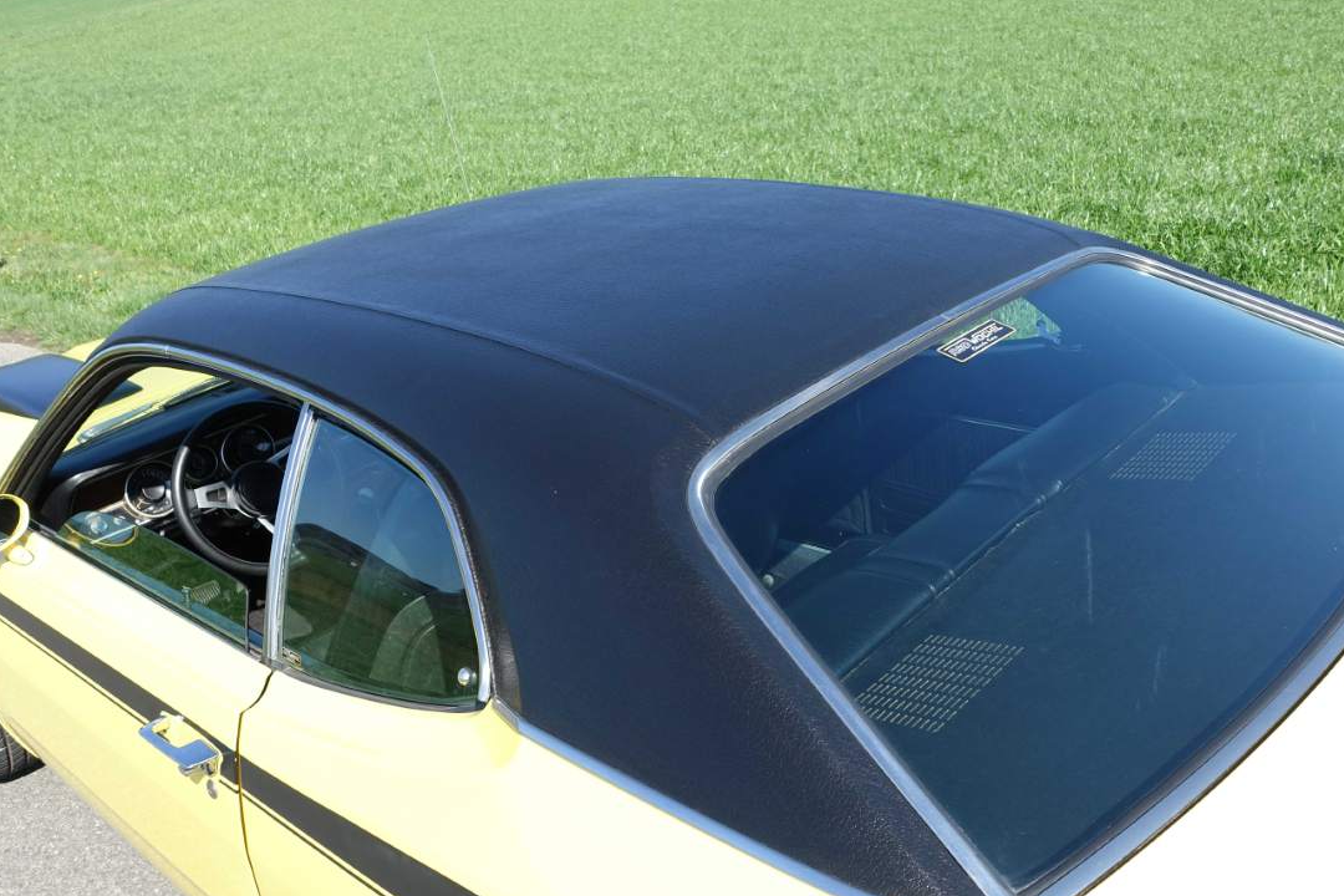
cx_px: 709
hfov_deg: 58.7
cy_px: 429
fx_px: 1195
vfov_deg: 41.1
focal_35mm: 32
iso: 125
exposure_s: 1/500
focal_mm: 10.89
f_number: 4
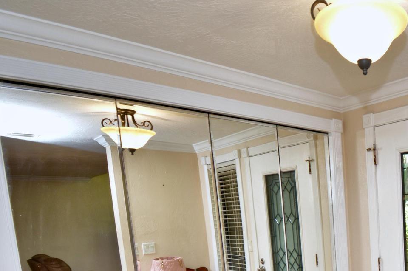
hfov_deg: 50.2
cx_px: 388
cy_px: 268
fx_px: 362
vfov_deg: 37.0
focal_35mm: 32
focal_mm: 10
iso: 180
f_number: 4.5
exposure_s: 1/30
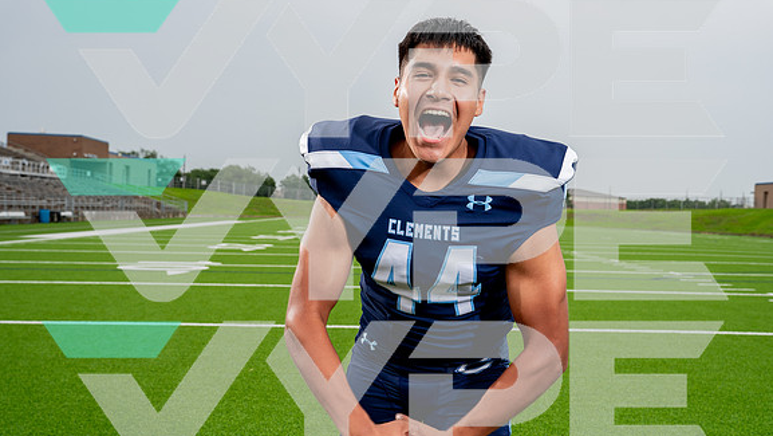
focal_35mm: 40
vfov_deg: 29.7
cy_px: 230
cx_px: 387
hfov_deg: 50.5
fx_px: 820
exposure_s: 1/250
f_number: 6.3
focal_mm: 38
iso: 160
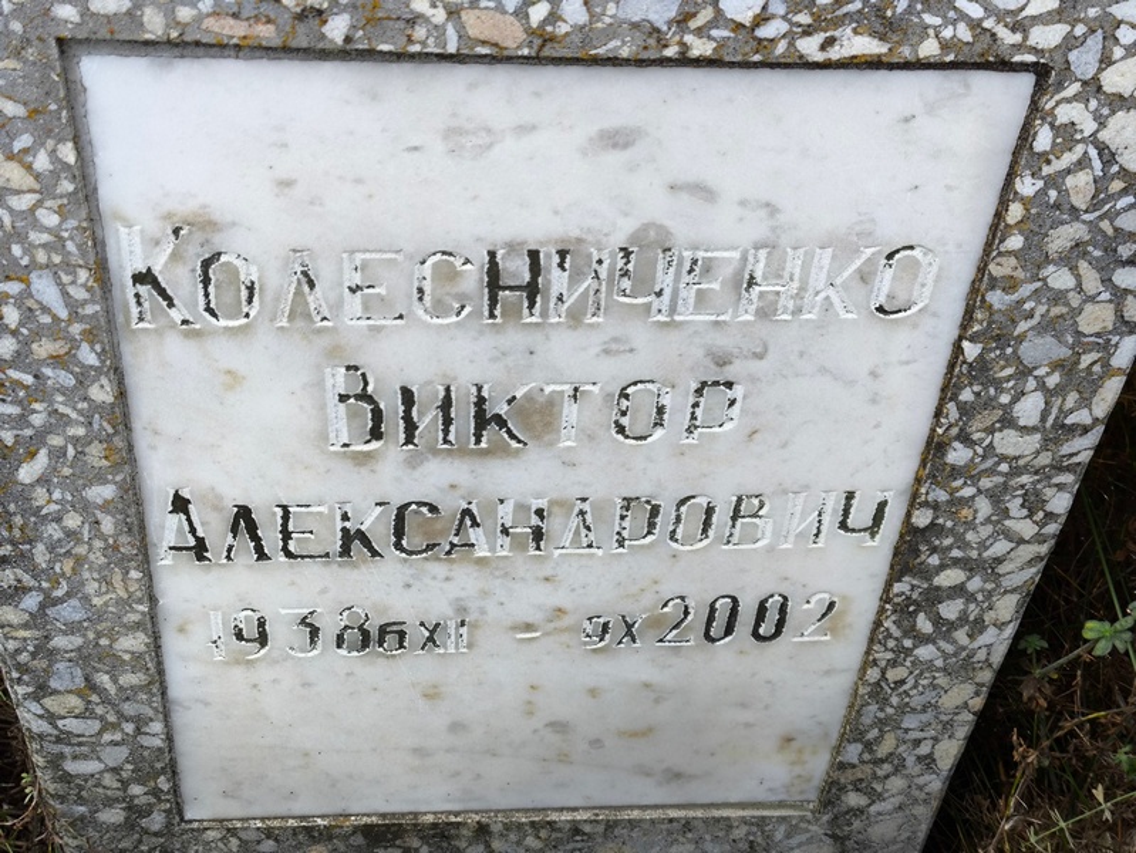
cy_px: 426
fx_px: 1642
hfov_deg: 38.2
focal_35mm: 50
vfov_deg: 29.1
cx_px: 568
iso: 50
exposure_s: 1/126
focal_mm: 4.71
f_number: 1.7
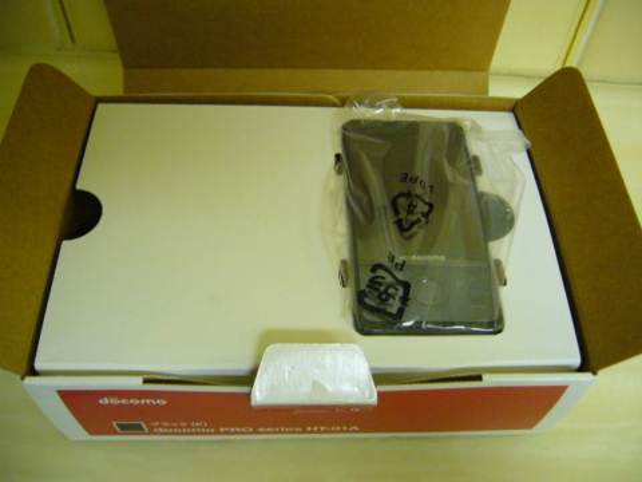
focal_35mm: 35
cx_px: 321
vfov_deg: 40.7
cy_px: 241
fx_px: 649
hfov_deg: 52.6
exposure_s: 1/10
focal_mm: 5.8
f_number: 2.8
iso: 200
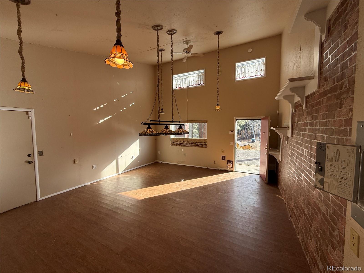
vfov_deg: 85.7
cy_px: 136
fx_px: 147
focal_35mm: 14
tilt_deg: -3.5
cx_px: 182
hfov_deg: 102.1
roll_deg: +0.2
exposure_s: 1/315
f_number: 2.2
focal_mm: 2.22
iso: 64
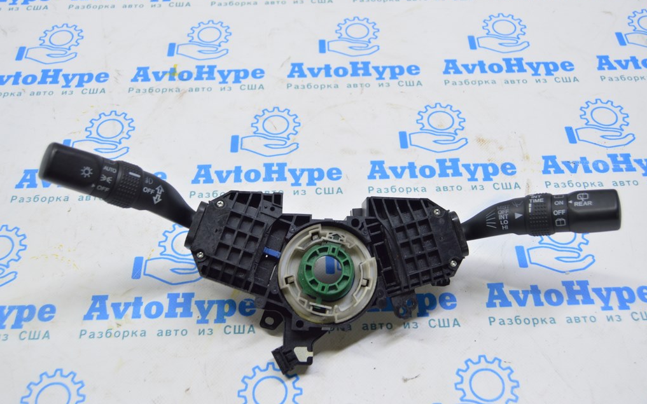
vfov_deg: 32.0
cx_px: 325
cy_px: 188
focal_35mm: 40
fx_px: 705
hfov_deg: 49.3
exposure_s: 1/20
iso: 400
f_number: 5.6
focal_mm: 26
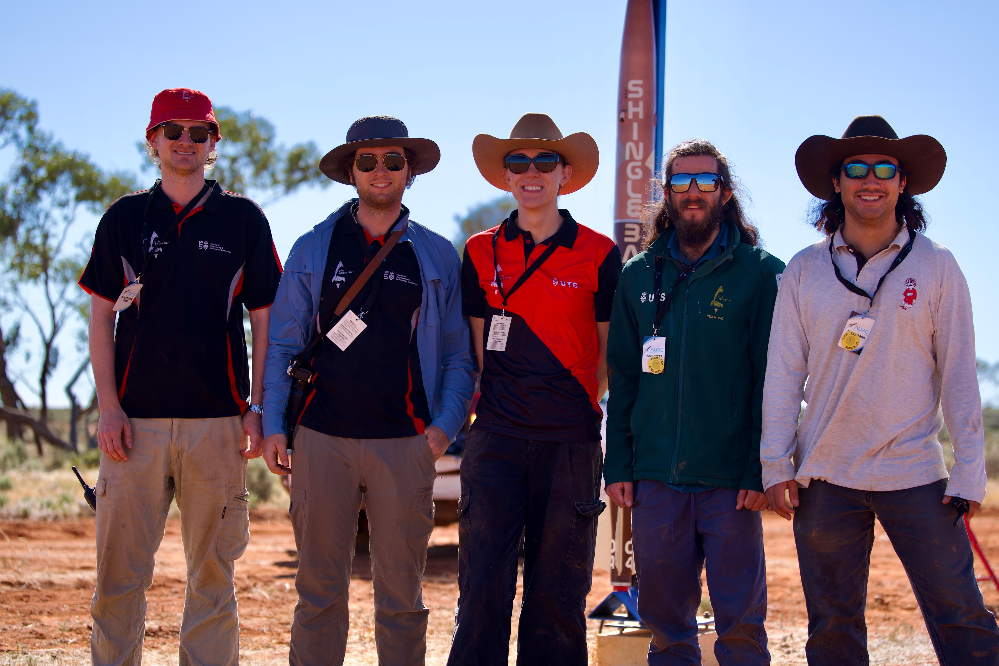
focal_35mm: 78
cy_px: 359
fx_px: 2164
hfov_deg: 26.0
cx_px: 525
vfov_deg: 17.5
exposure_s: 1/1250
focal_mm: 70
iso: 100
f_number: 2.8
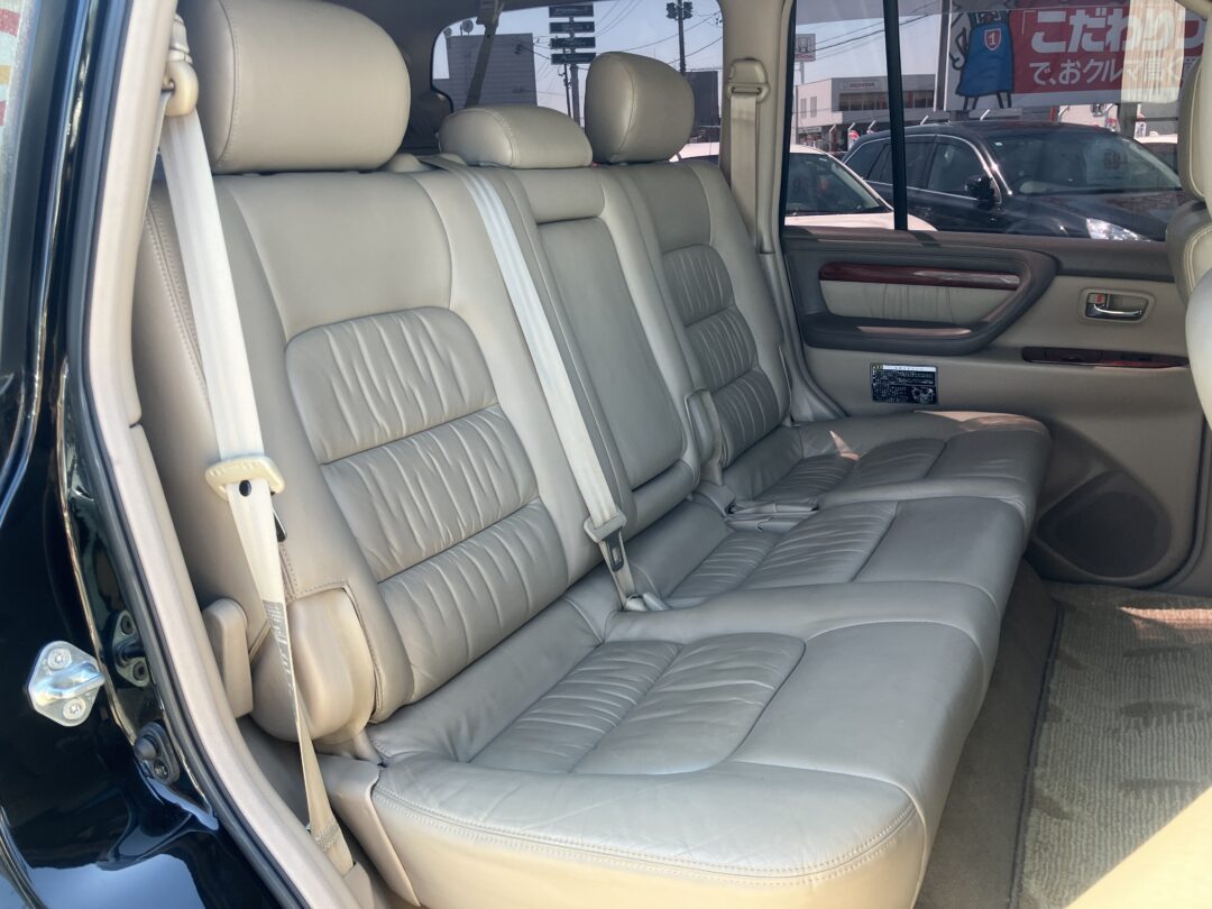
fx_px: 980
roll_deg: +3.5
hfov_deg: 63.4
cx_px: 606
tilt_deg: -17.3
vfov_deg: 49.7
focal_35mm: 28
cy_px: 454
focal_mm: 3.99
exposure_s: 1/121
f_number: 1.8
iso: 40
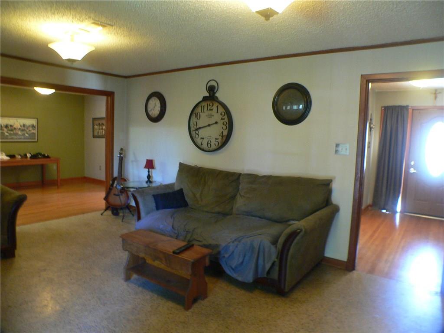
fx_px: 462
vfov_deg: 39.7
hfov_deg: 51.4
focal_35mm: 36
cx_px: 222
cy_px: 166
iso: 200
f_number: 2.8
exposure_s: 1/4
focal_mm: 6
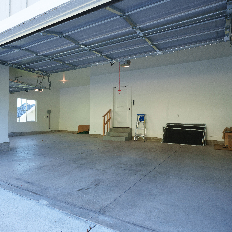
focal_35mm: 26
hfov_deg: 60.2
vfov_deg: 60.9
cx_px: 88
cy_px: 115
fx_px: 197
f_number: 7.1
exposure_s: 1/100
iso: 320
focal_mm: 20
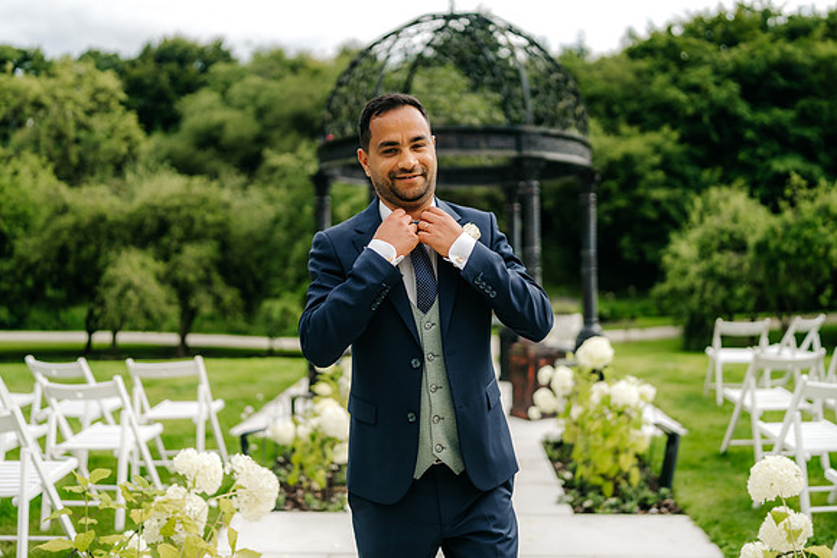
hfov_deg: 53.8
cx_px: 418
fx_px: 825
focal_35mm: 35
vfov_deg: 37.4
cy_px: 279
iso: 100
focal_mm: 35
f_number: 1.4
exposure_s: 1/2500
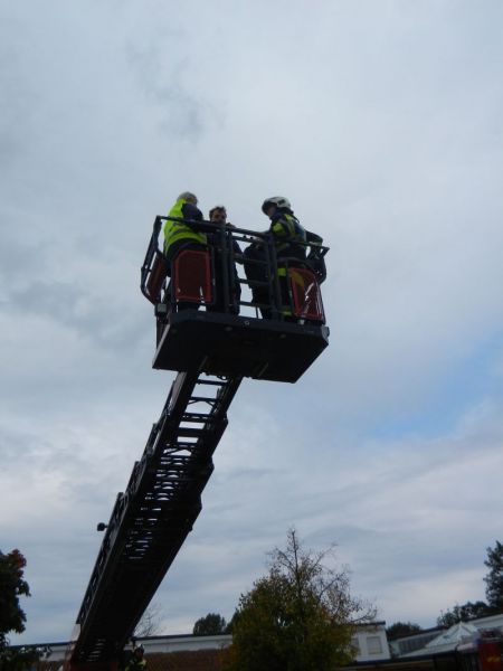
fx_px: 562
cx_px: 252
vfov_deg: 61.7
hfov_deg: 48.2
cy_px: 336
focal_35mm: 29
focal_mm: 5.1
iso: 160
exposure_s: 1/1600
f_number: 3.6
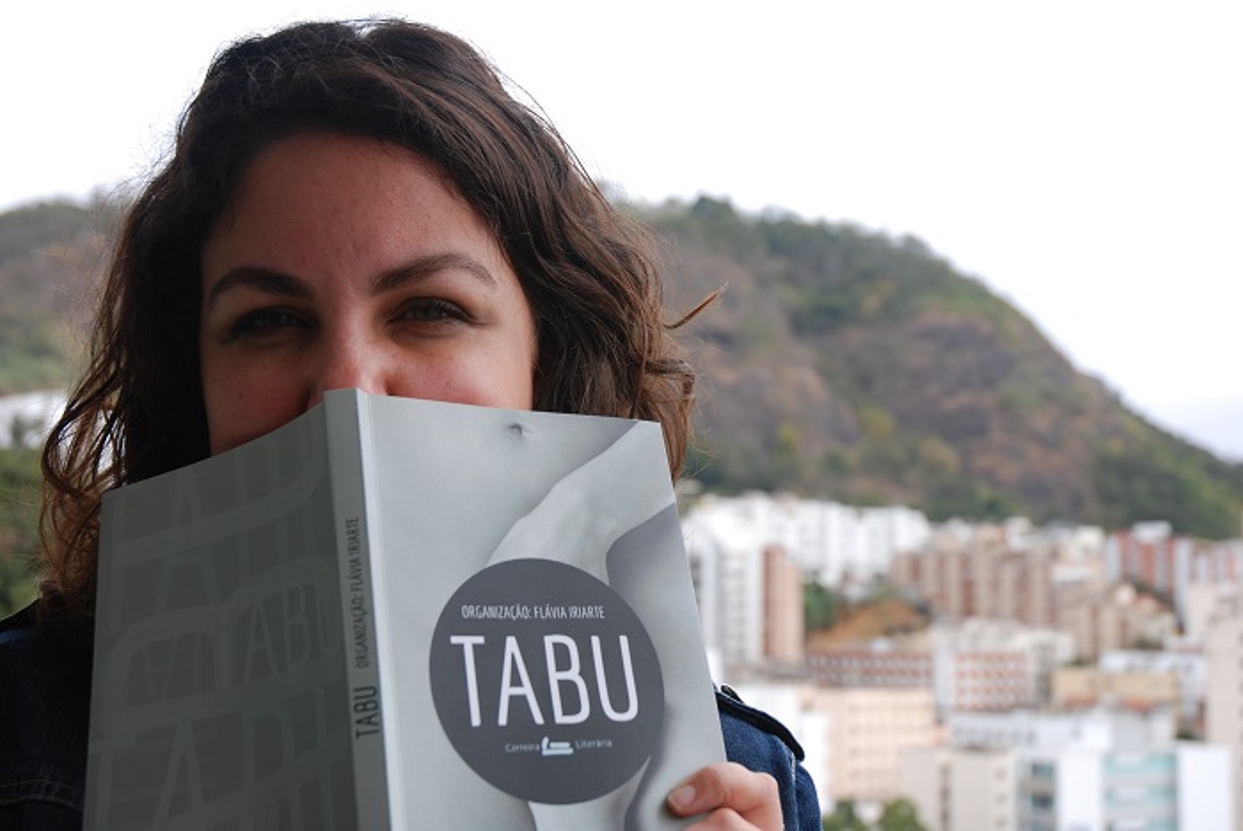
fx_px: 1814
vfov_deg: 25.8
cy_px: 416
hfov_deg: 37.8
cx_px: 622
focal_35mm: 52
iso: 100
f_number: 5.6
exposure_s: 1/125
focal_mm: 35
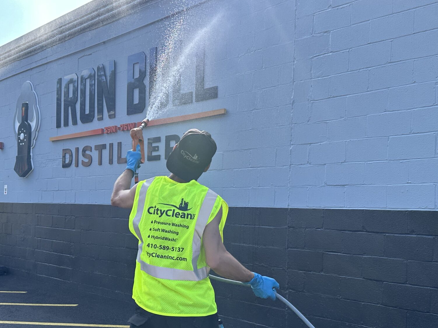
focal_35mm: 41
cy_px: 220
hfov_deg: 45.8
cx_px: 210
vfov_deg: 34.8
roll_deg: +0.8
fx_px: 519
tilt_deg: -1.8
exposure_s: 1/1144
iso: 80
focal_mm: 6.86
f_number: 1.78
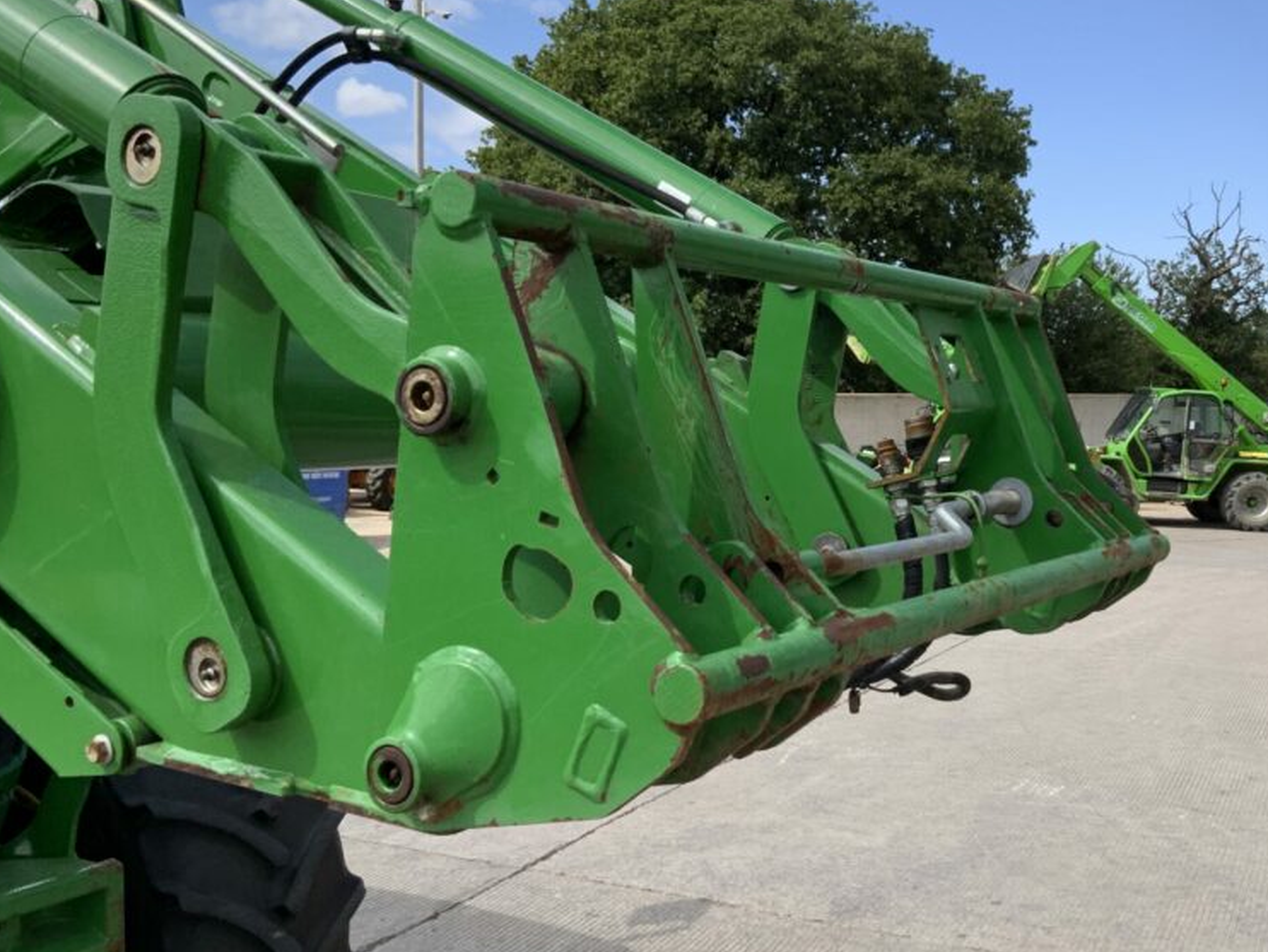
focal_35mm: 40
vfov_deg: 36.0
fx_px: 1466
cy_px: 501
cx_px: 801
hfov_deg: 46.3
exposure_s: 1/1279
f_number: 1.8
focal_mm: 3
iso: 16
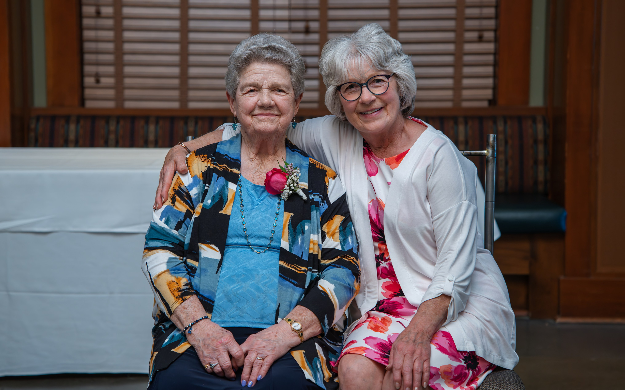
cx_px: 312
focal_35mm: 77
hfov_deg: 26.8
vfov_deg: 16.9
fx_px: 1312
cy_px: 187
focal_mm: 75
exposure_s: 1/125
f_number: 3.5
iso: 1000
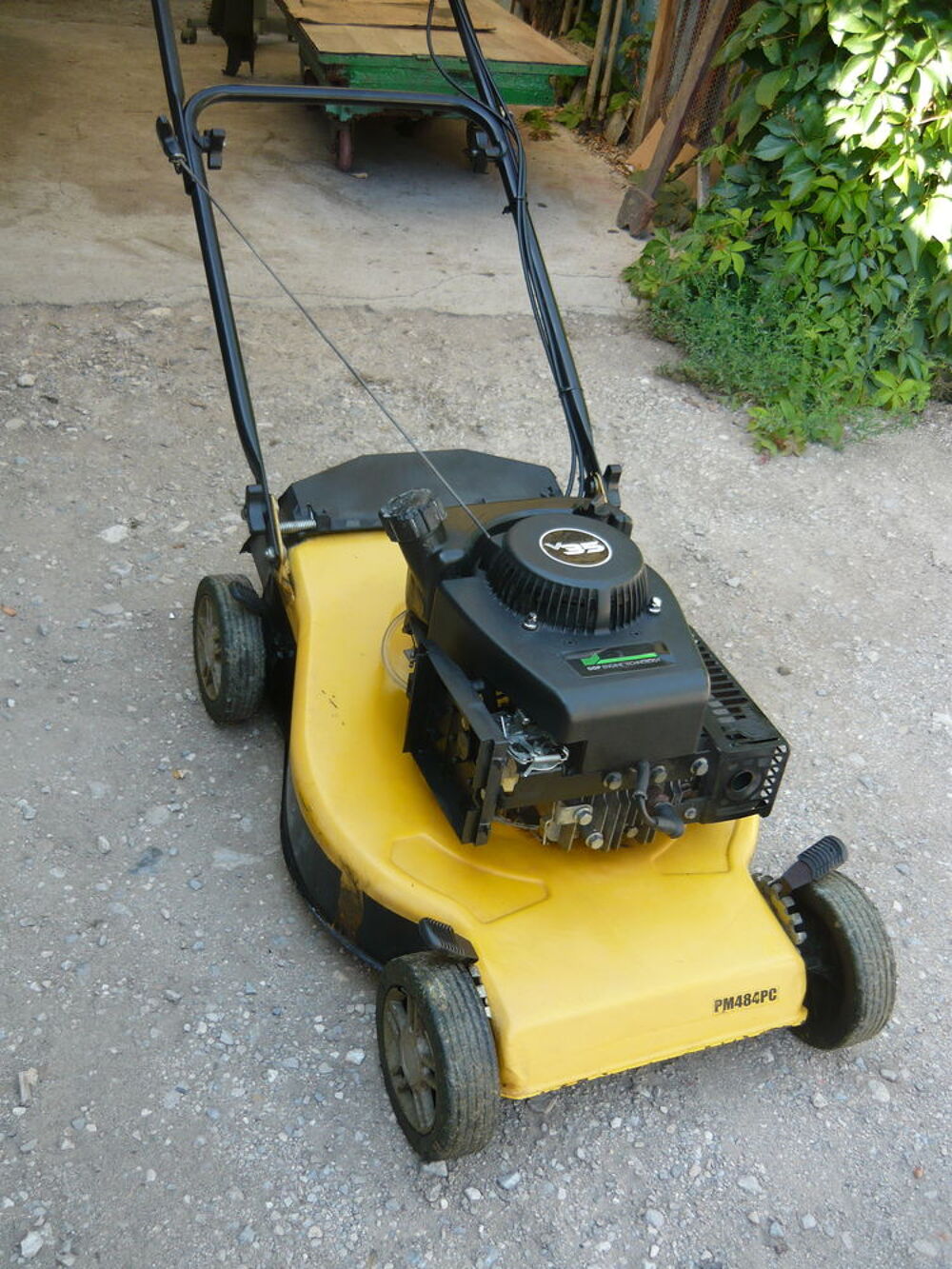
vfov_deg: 55.3
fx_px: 1210
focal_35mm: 33
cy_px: 634
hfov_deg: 43.0
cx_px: 476
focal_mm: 5.5
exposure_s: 1/100
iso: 100
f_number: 2.8
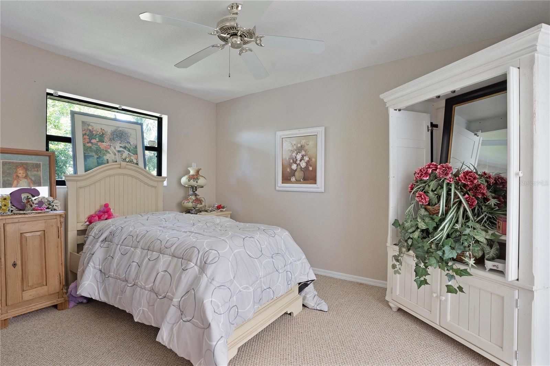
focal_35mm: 16
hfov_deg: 96.7
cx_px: 275
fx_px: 244
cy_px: 183
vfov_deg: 73.7
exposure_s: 1/6
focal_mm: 16
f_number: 8
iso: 1600
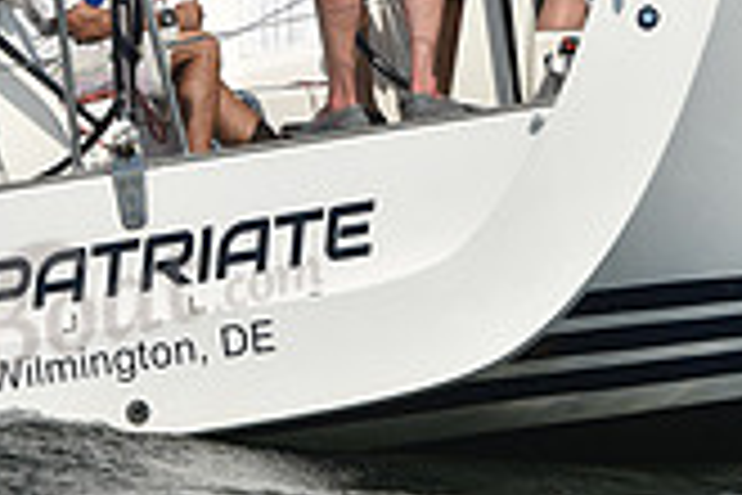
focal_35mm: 422
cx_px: 558
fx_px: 8697
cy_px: 38
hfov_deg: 4.9
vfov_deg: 3.3
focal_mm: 120
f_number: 10
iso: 250
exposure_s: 1/1250
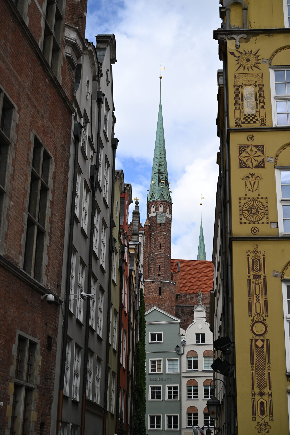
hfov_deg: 25.1
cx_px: 145
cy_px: 218
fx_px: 652
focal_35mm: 54
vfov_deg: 36.9
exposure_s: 1/3200
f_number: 4
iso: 400
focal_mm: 54
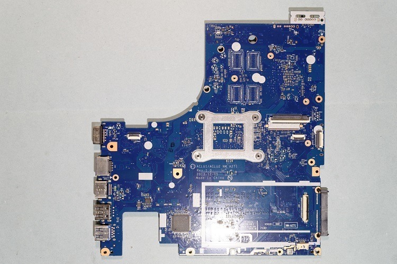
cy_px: 132
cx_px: 198
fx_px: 430
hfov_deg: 49.6
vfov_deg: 34.1
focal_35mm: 39
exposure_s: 1/4
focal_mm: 26
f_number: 8
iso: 100
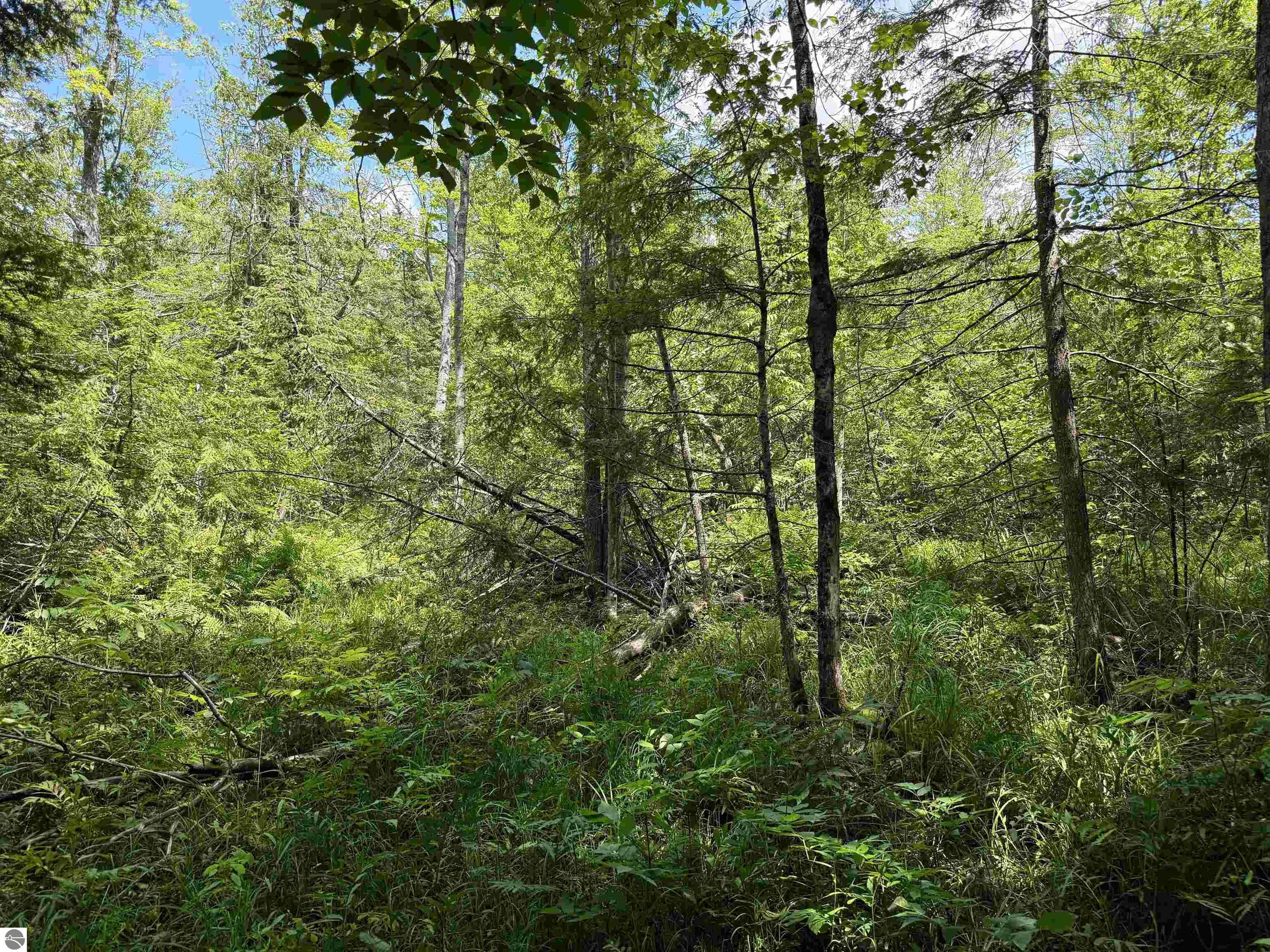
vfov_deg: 56.8
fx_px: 881
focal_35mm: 24
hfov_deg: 71.6
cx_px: 635
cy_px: 476
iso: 100
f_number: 1.78
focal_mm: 6.76
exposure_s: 1/1005
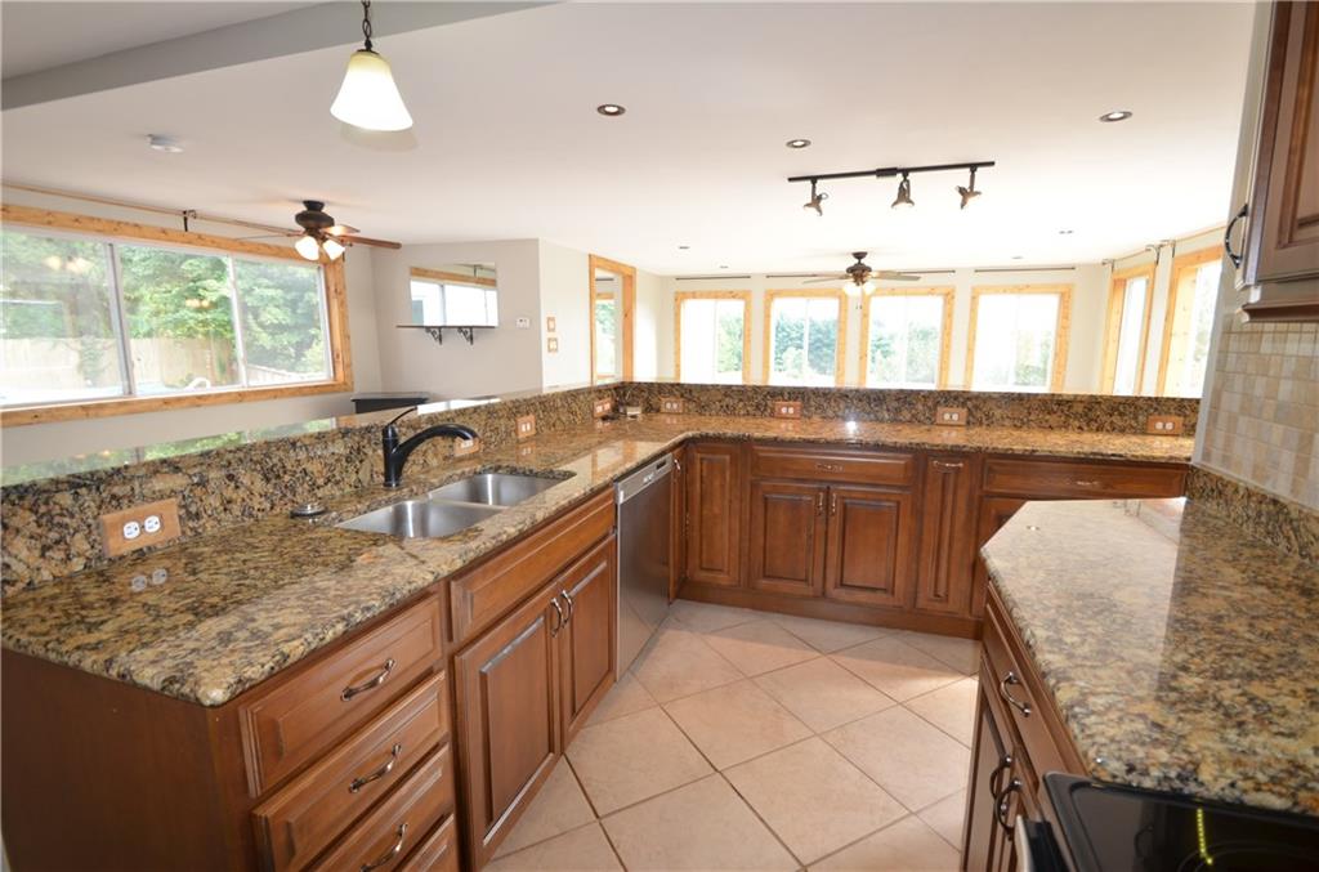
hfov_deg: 100.5
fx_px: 548
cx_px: 660
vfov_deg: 77.0
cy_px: 436
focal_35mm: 15
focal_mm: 10
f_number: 3.5
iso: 320
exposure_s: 1/60
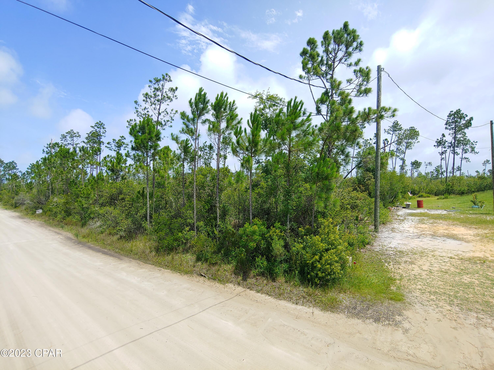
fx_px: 228
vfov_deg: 78.1
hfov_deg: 94.5
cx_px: 247
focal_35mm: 16
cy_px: 185
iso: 50
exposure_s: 1/840
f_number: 1.9
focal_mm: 2.18
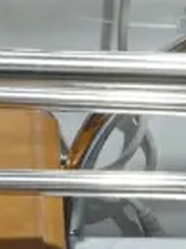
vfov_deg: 9.0
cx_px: 564
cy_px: 211
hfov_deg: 6.2
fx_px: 1572
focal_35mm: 219
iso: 640
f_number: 8
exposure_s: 1/60
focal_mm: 14
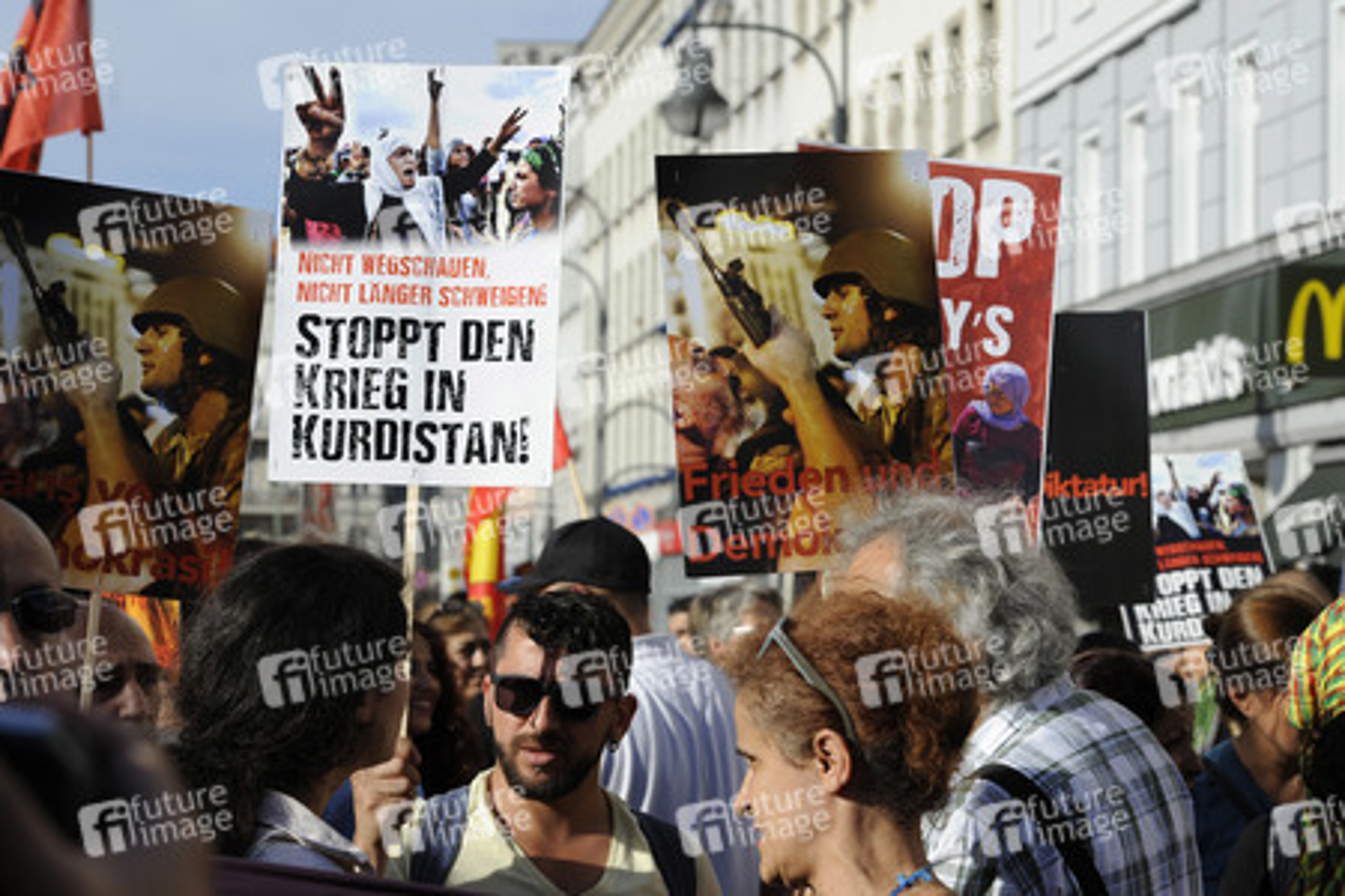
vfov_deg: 15.9
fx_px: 3213
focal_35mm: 86
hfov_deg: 23.6
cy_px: 448
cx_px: 672
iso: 200
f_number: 8
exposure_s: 1/640
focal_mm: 86
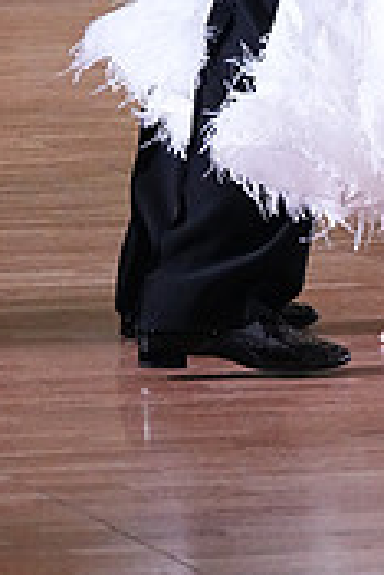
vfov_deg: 3.7
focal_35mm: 549
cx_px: 461
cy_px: -342
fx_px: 8766
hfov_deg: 2.5
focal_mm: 166
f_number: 6.3
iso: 10000
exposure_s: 1/400
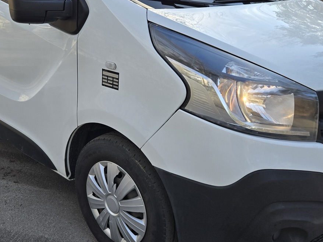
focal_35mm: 42
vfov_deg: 34.2
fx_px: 392
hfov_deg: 44.6
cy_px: 92
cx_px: 129
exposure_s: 1/1314
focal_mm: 5.4
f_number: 1.8
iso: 80
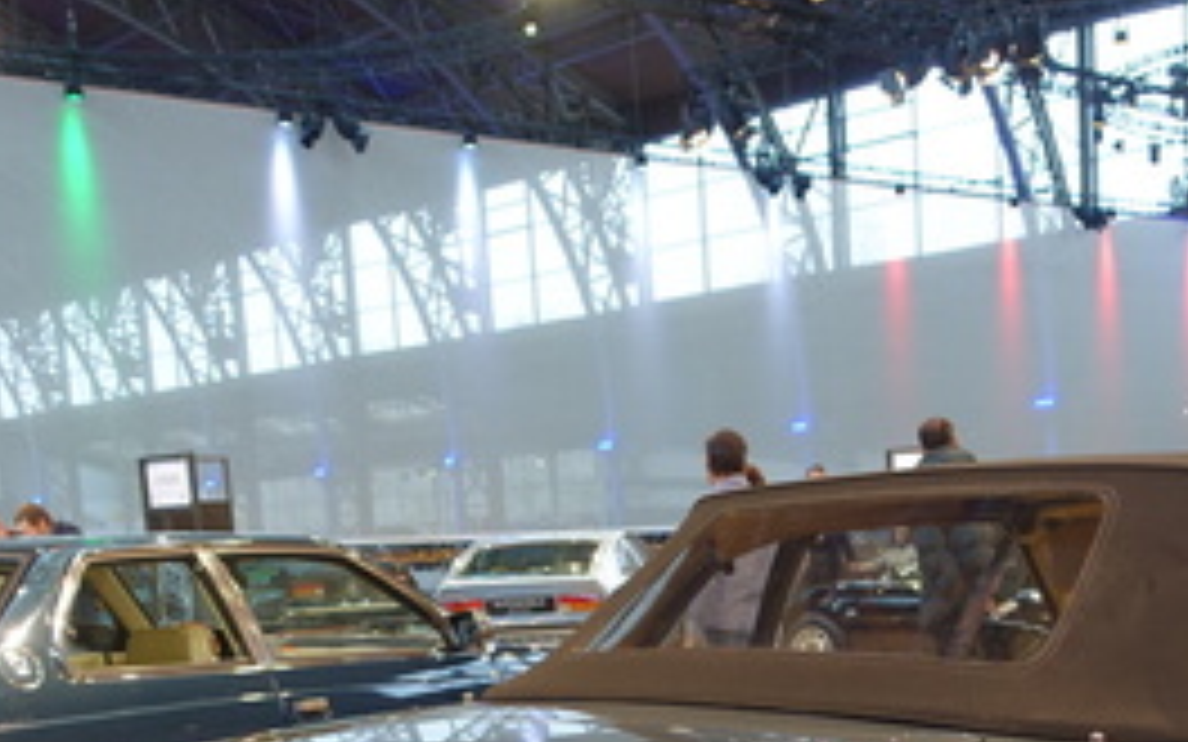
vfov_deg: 21.1
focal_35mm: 58
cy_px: 845
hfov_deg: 34.5
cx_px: 860
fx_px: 1878
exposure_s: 1/30
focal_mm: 9.33
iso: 125
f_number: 2.5
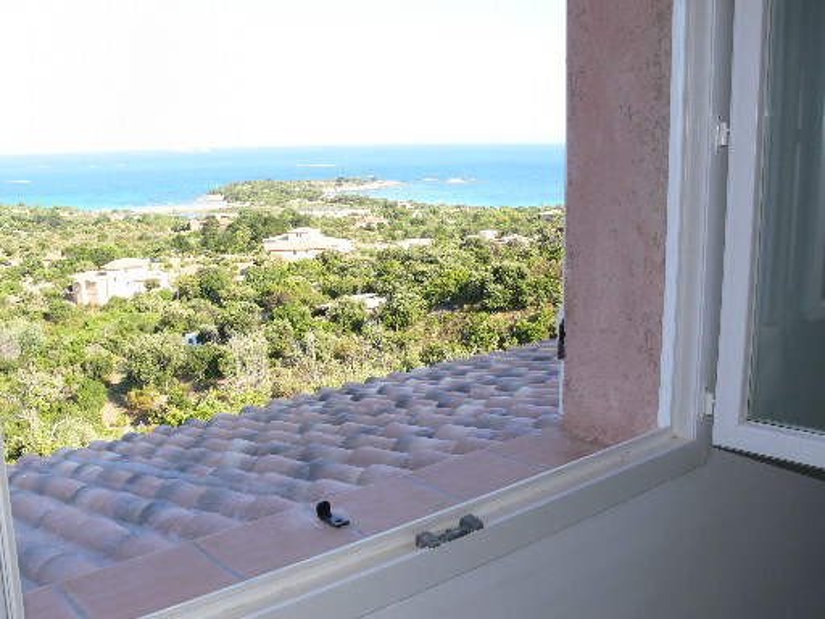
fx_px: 834
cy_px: 310
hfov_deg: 52.6
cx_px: 412
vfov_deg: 40.7
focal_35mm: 35
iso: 80
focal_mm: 7.4
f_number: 5
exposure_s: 1/100
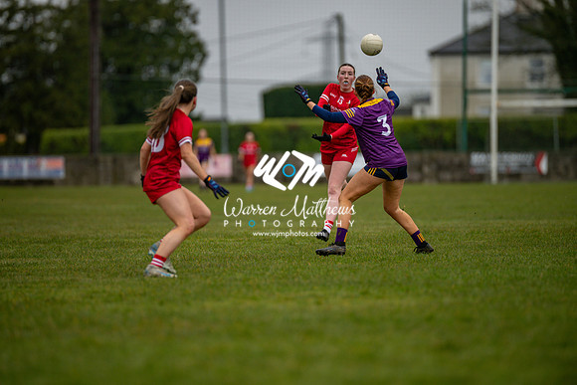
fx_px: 4809
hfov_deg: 6.9
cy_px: 192
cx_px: 288
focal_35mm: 300
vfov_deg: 4.6
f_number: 2.8
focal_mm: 300
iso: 400
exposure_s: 1/1000
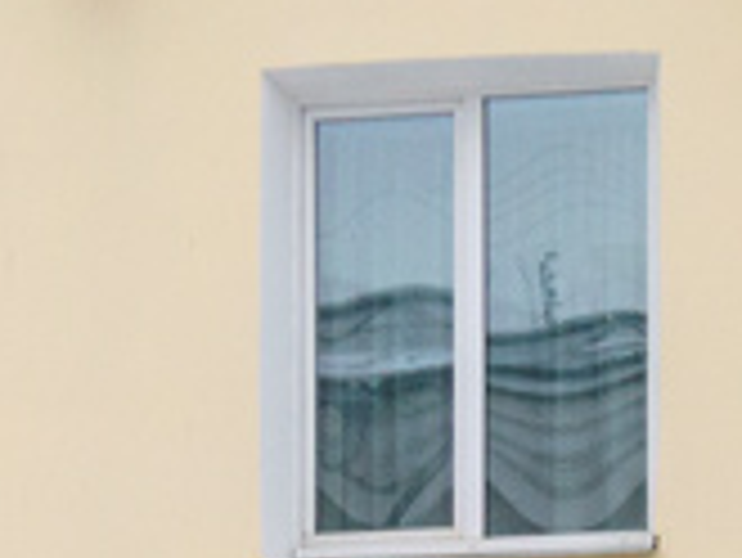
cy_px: 1744
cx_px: 1556
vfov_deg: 4.5
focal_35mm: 317
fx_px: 6800
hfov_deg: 6.1
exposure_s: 1/250
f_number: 6.3
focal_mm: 26
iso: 200
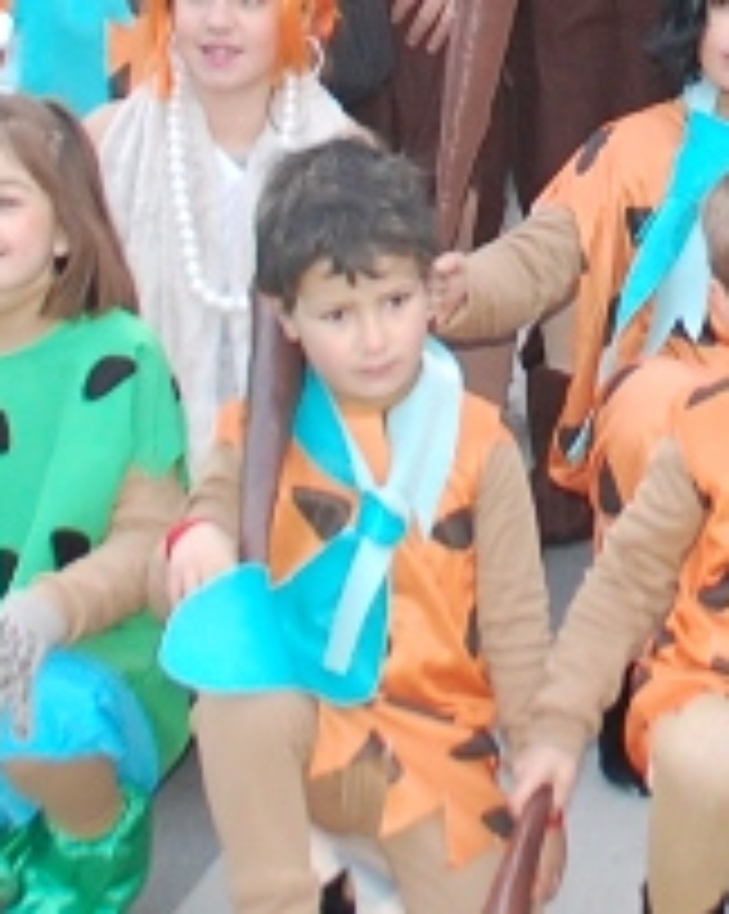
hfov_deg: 9.7
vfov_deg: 12.0
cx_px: 918
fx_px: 4214
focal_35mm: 156
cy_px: -295
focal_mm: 22
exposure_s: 1/125
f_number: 3.5
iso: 400
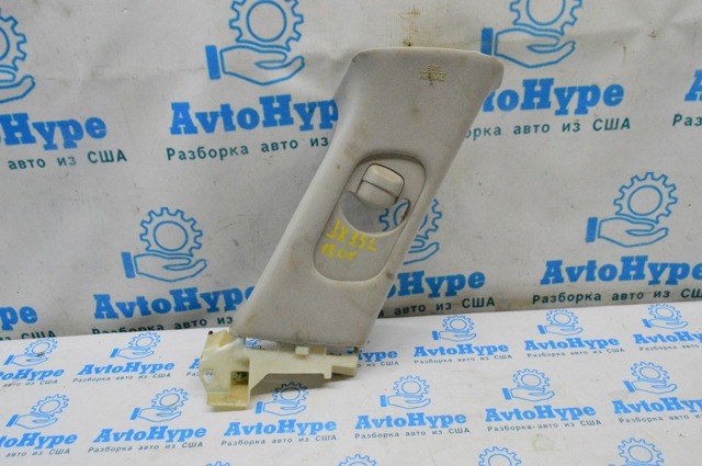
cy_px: 233
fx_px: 584
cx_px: 351
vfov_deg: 43.5
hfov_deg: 62.0
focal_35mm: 30
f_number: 9
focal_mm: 20
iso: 6400
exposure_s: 1/320
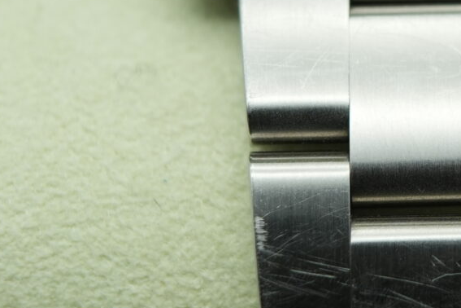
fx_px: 2023
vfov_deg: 8.7
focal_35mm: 158
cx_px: 472
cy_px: 57
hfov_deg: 12.8
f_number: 5
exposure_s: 1/250
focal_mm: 35
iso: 400
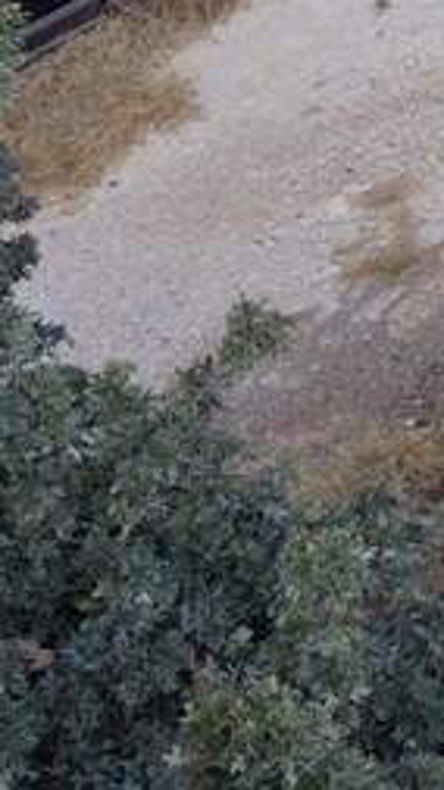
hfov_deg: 5.0
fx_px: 4445
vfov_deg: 9.6
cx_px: 1876
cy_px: -706
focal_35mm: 212
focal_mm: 8.67
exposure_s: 1/725
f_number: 1.8
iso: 100
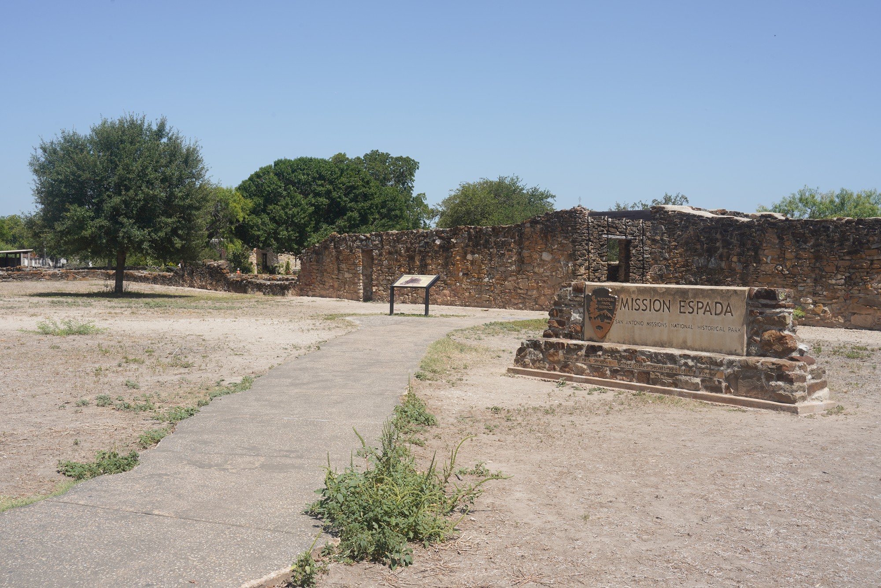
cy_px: 294
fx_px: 954
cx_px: 440
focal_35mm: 39
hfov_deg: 49.5
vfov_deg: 34.2
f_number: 16
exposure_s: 1/100
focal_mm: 39
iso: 100
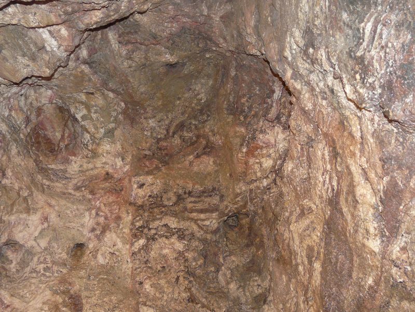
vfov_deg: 49.7
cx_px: 208
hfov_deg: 63.4
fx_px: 336
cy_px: 156
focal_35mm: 28
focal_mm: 4.6
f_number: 2.8
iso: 125
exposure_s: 1/8
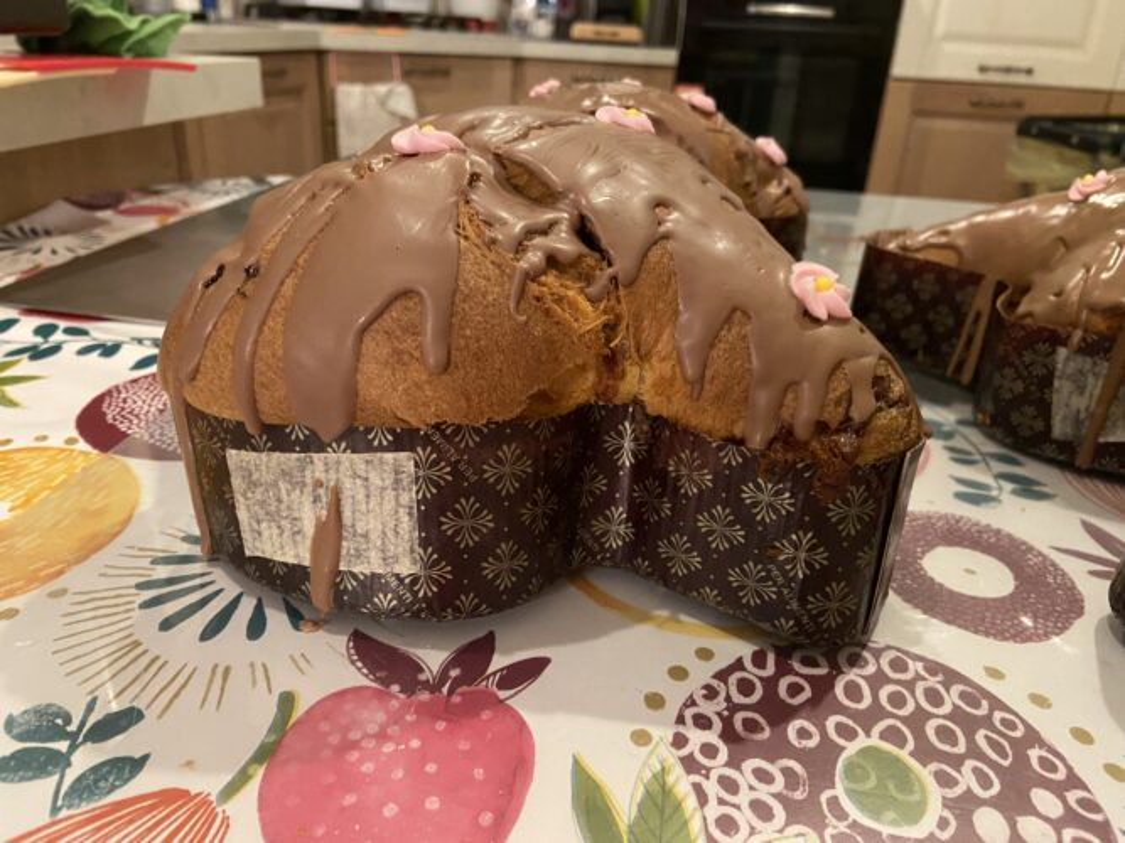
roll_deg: -3.9
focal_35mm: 26
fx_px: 845
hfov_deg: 67.3
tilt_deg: -25.4
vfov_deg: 53.0
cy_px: 422
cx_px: 562
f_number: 1.8
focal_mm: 4.25
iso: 500
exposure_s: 1/25
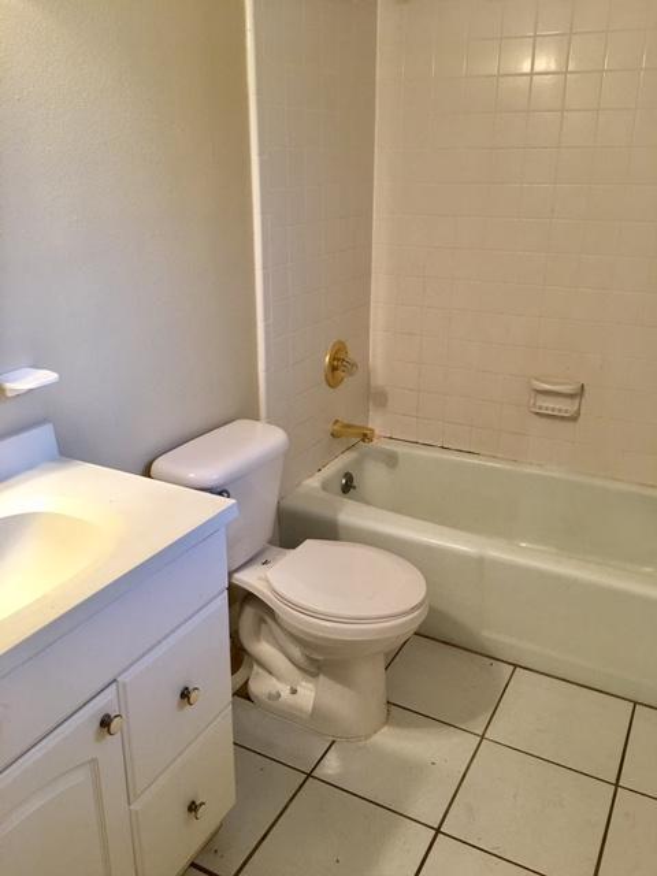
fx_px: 734
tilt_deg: -19.5
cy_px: 438
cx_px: 328
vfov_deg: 61.7
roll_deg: -0.6
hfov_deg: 48.2
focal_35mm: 29
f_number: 2.2
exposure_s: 1/15
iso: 50
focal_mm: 4.15
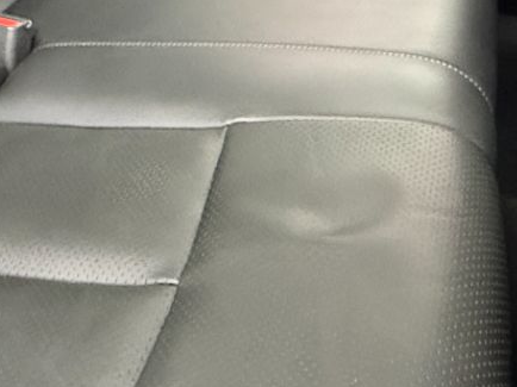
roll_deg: +0.0
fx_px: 925
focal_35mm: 62
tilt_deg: -18.0
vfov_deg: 20.3
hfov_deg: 30.8
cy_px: -192
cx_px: 145
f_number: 2.2
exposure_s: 1/30
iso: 1250
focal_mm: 2.22
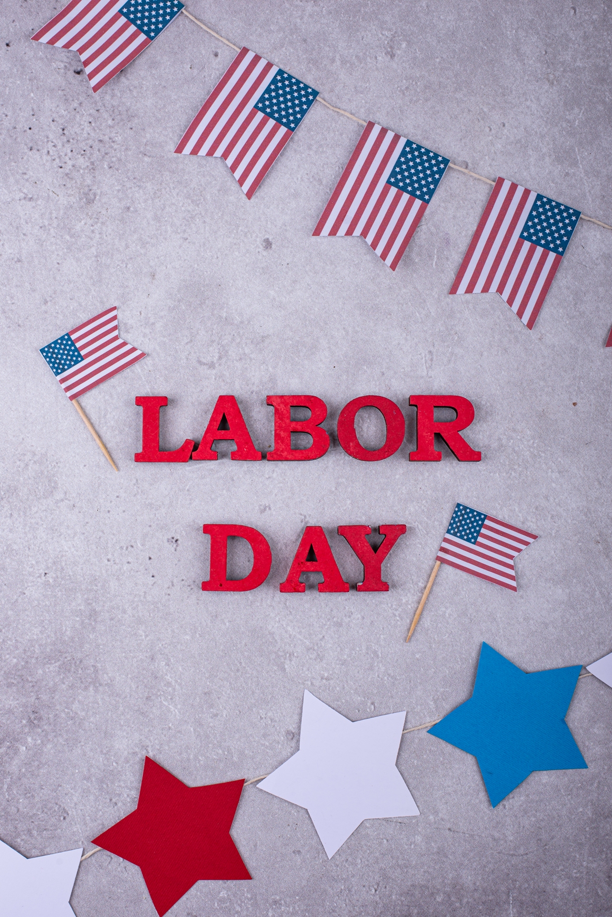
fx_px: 1274
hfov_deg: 27.0
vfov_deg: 39.6
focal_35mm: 50
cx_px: 306
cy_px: 458
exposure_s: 1/100
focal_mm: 50
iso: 100
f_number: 9
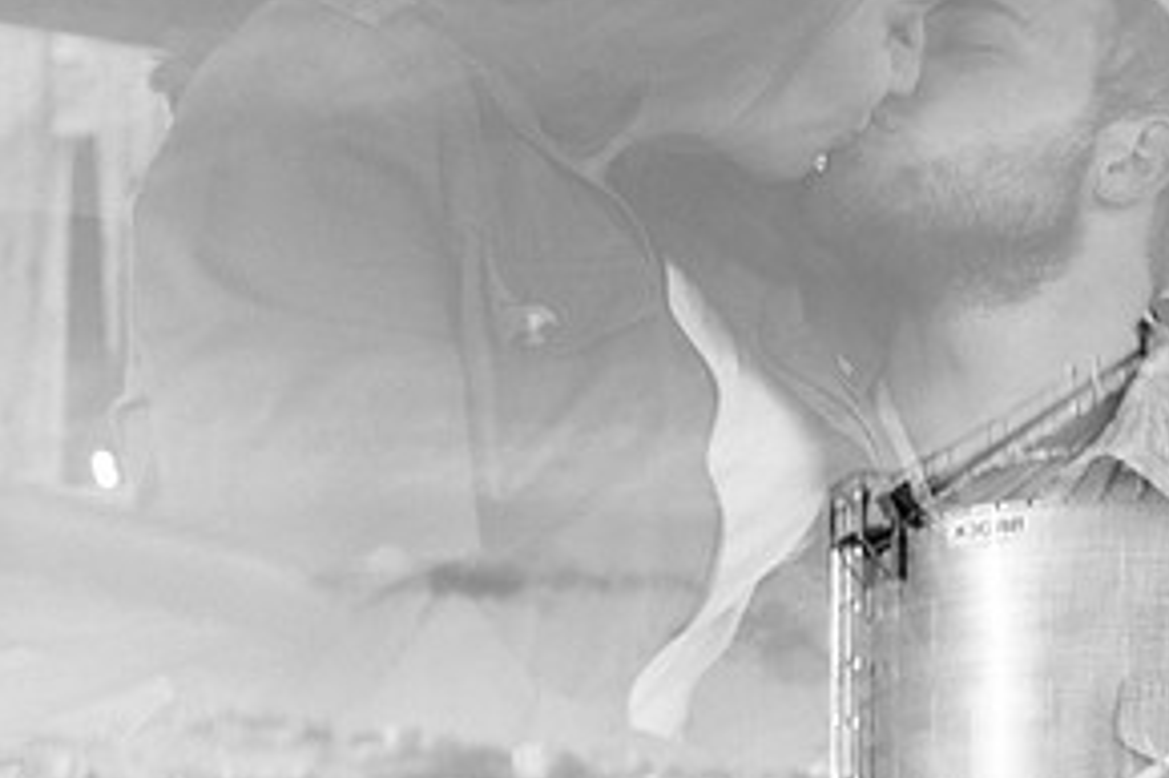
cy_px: 167
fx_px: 2369
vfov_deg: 18.5
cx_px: 774
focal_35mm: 73
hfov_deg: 27.6
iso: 200
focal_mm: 35
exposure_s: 1/640
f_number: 3.2
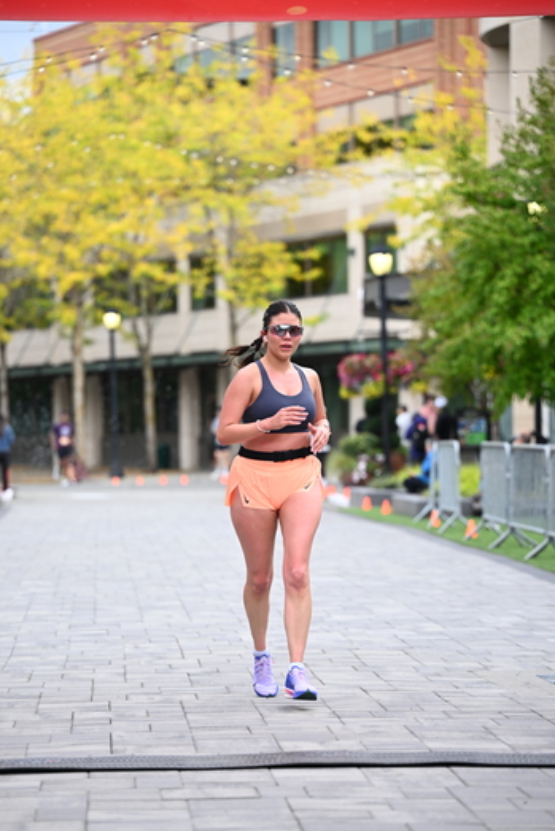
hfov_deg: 11.3
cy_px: 435
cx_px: 284
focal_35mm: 121
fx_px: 2796
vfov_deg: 16.9
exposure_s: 1/1600
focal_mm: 115
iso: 640
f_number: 2.8
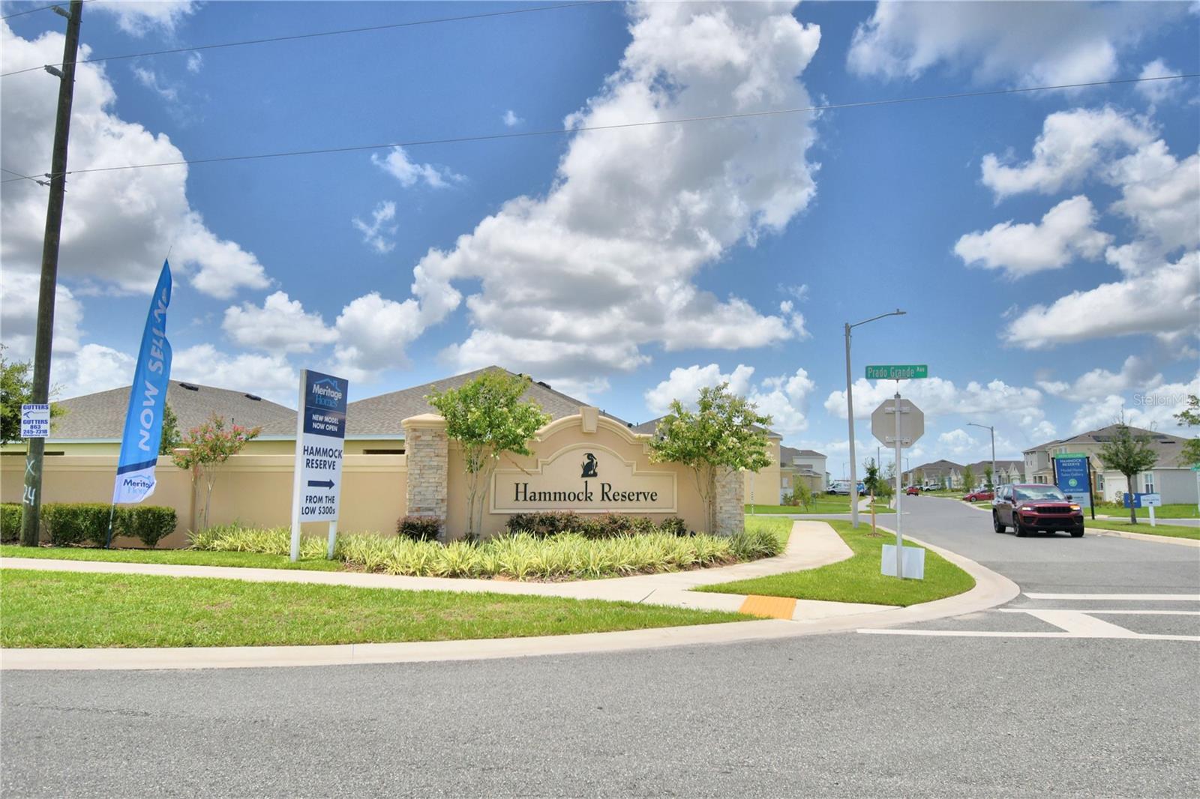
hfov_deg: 73.8
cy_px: 400
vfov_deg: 53.1
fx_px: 800
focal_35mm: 24
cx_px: 600
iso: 100
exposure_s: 1/1600
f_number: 5.3
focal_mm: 16
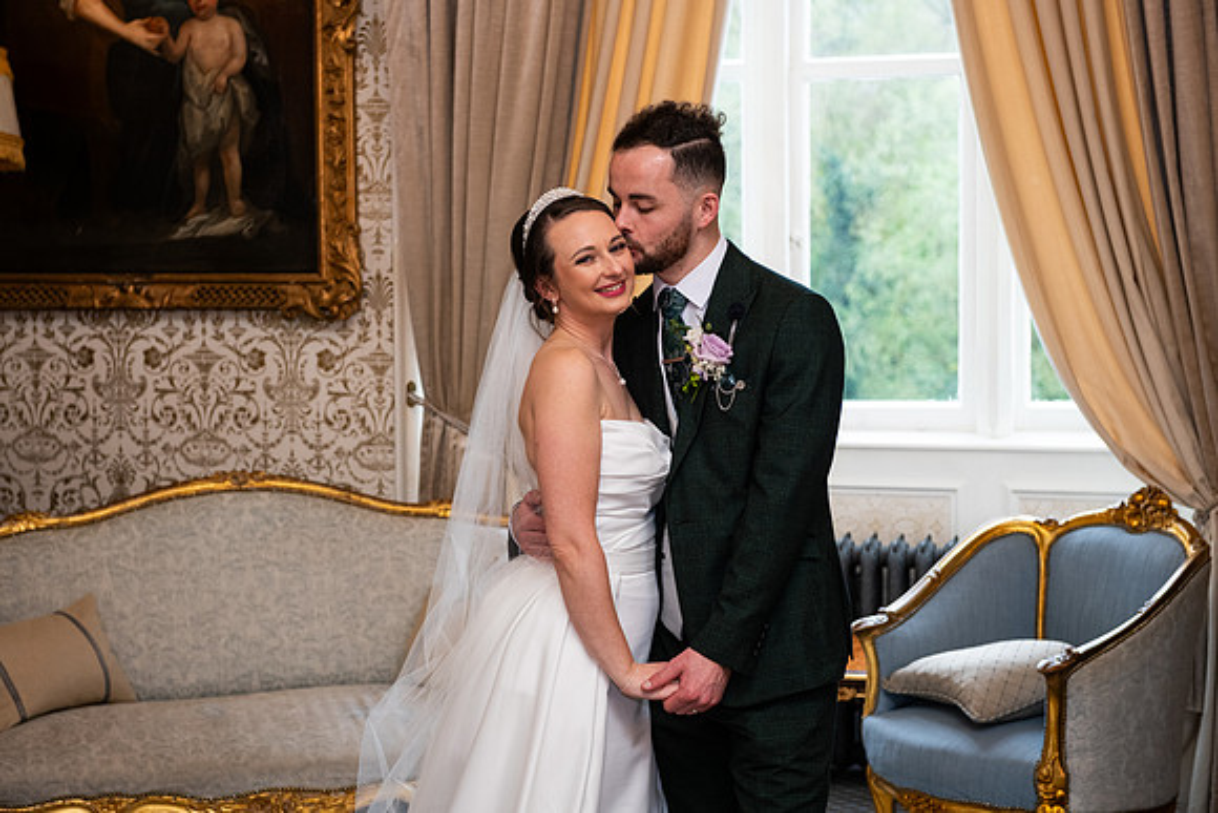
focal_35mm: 70
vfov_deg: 19.5
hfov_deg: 28.8
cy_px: 406
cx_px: 609
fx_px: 2369
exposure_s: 1/160
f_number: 5
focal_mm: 70
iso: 800
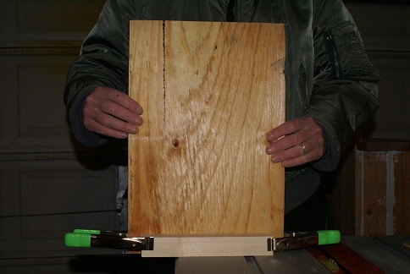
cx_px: 205
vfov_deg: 25.8
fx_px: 599
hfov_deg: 37.8
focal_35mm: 52
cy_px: 137
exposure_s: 1/60
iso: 400
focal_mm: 35
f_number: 5.6
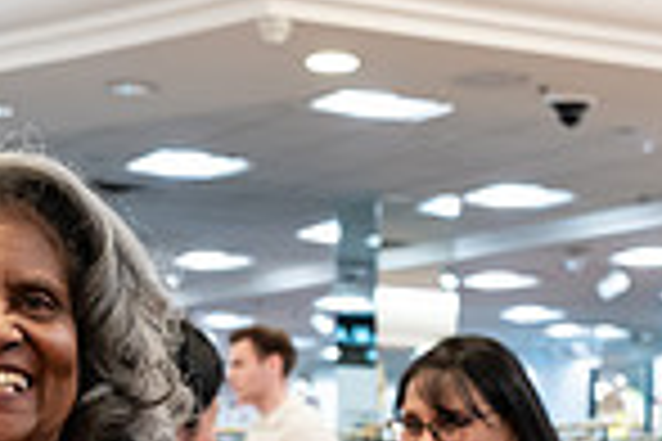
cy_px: 736
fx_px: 1986
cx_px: 473
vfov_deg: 11.9
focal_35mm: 108
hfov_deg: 18.8
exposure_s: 1/125
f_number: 3.2
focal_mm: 26.5
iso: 1000
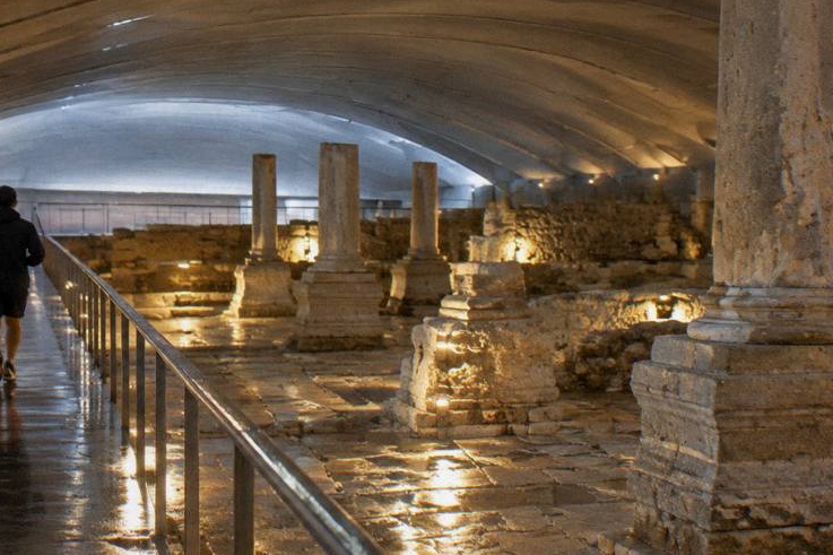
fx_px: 1319
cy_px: 404
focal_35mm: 57
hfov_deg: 34.9
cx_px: 526
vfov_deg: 23.6
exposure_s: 1/800
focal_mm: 35
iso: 800
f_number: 5.6
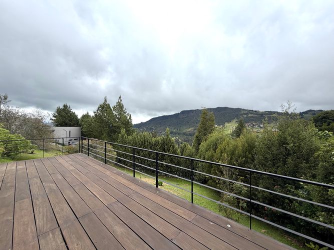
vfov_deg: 85.7
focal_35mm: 14
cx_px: 167
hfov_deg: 102.1
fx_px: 135
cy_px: 125
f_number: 2.2
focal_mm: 2.22
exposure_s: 1/1087
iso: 20
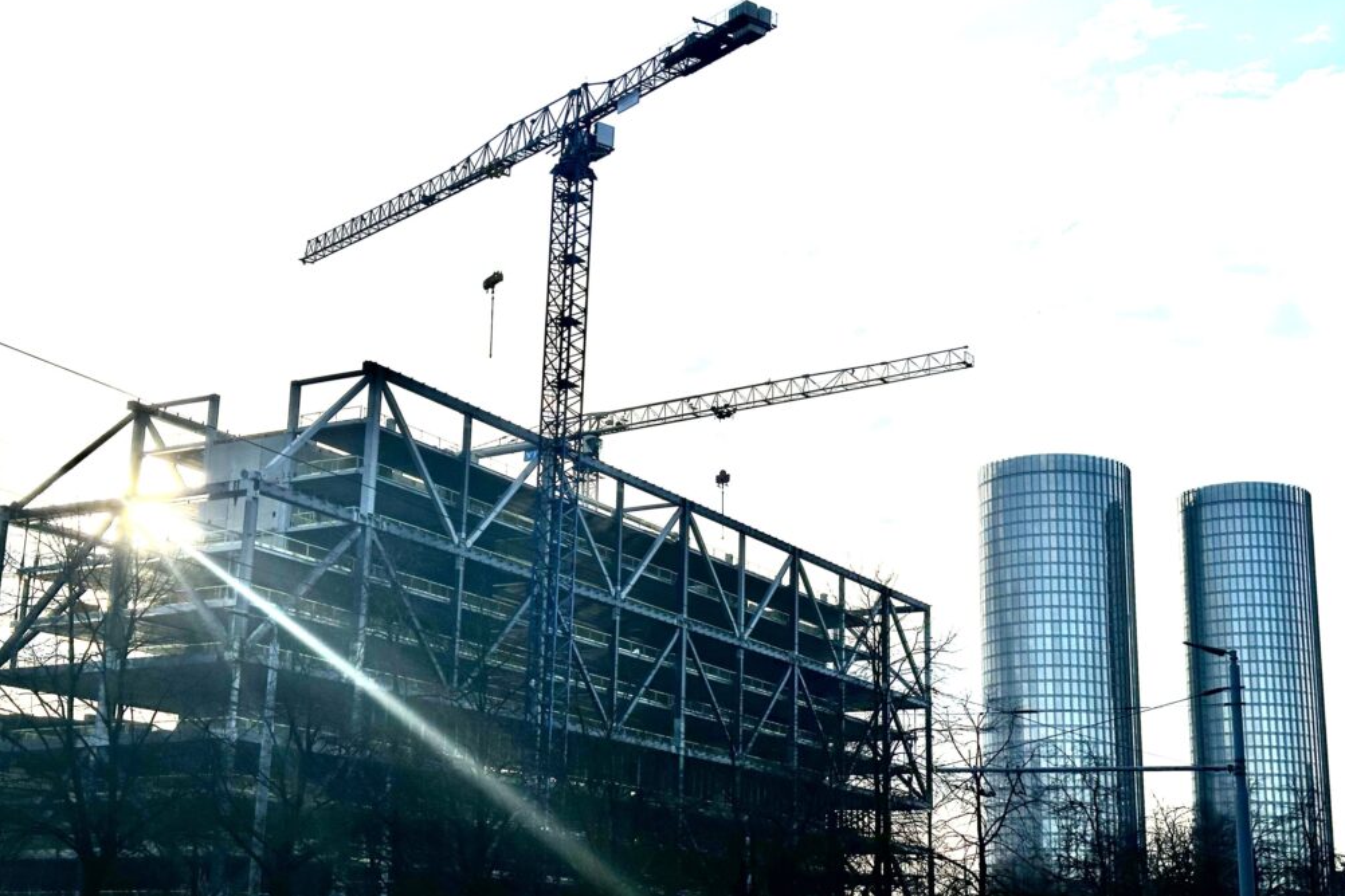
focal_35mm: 51
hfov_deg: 38.9
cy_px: 476
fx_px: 1905
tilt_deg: +14.3
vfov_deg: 26.5
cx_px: 664
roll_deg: -1.2
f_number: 1.78
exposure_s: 1/9804
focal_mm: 6.86
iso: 64
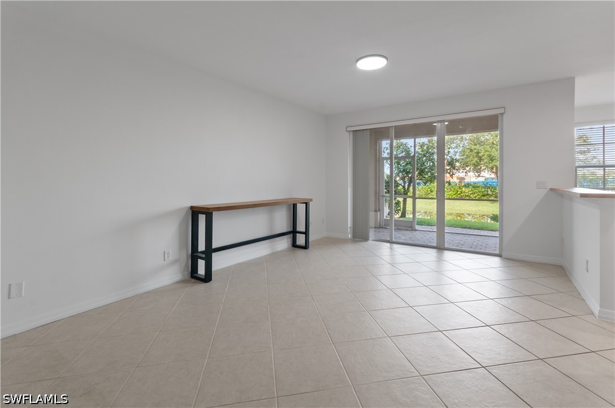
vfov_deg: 77.1
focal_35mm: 15
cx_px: 308
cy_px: 204
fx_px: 256
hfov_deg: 100.5
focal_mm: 10
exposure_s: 1/6
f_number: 8
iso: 200
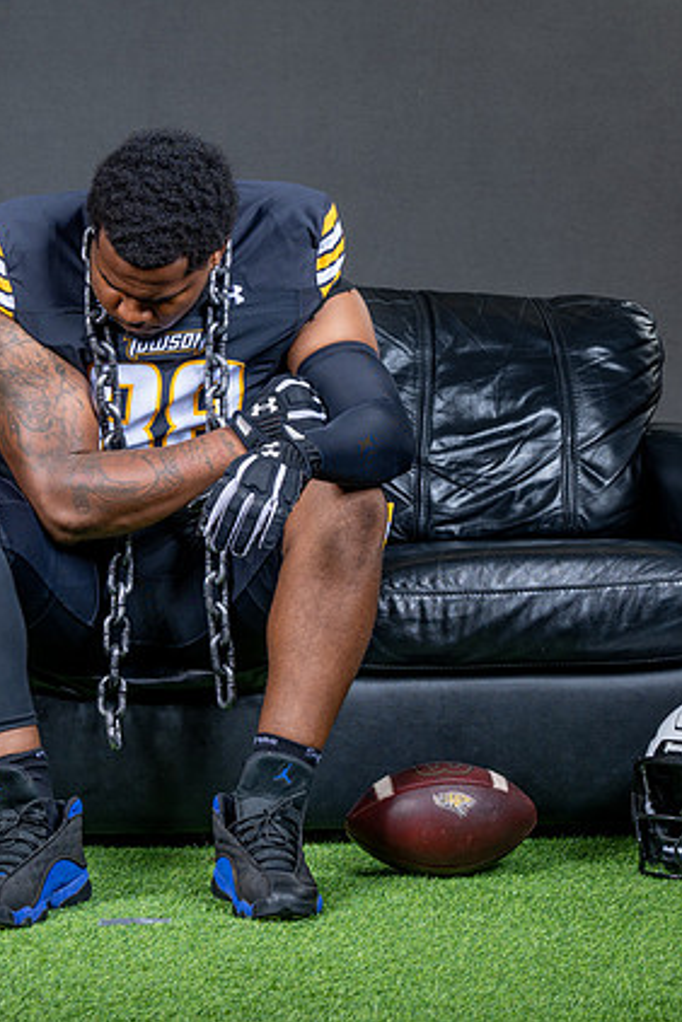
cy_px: 472
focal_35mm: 100
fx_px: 2841
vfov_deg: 20.4
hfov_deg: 13.7
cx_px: 290
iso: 100
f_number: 6.3
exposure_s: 1/200
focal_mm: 56
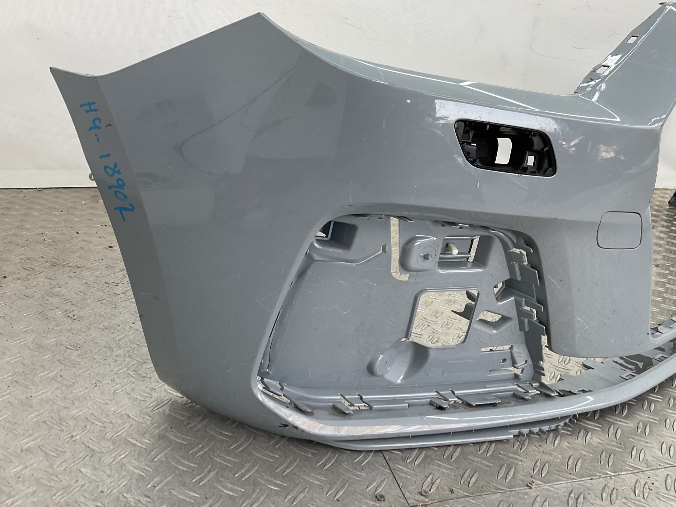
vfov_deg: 42.9
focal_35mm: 33
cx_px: 358
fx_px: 644
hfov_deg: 55.3
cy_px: 253
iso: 16
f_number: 1.8
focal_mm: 3
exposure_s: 1/100
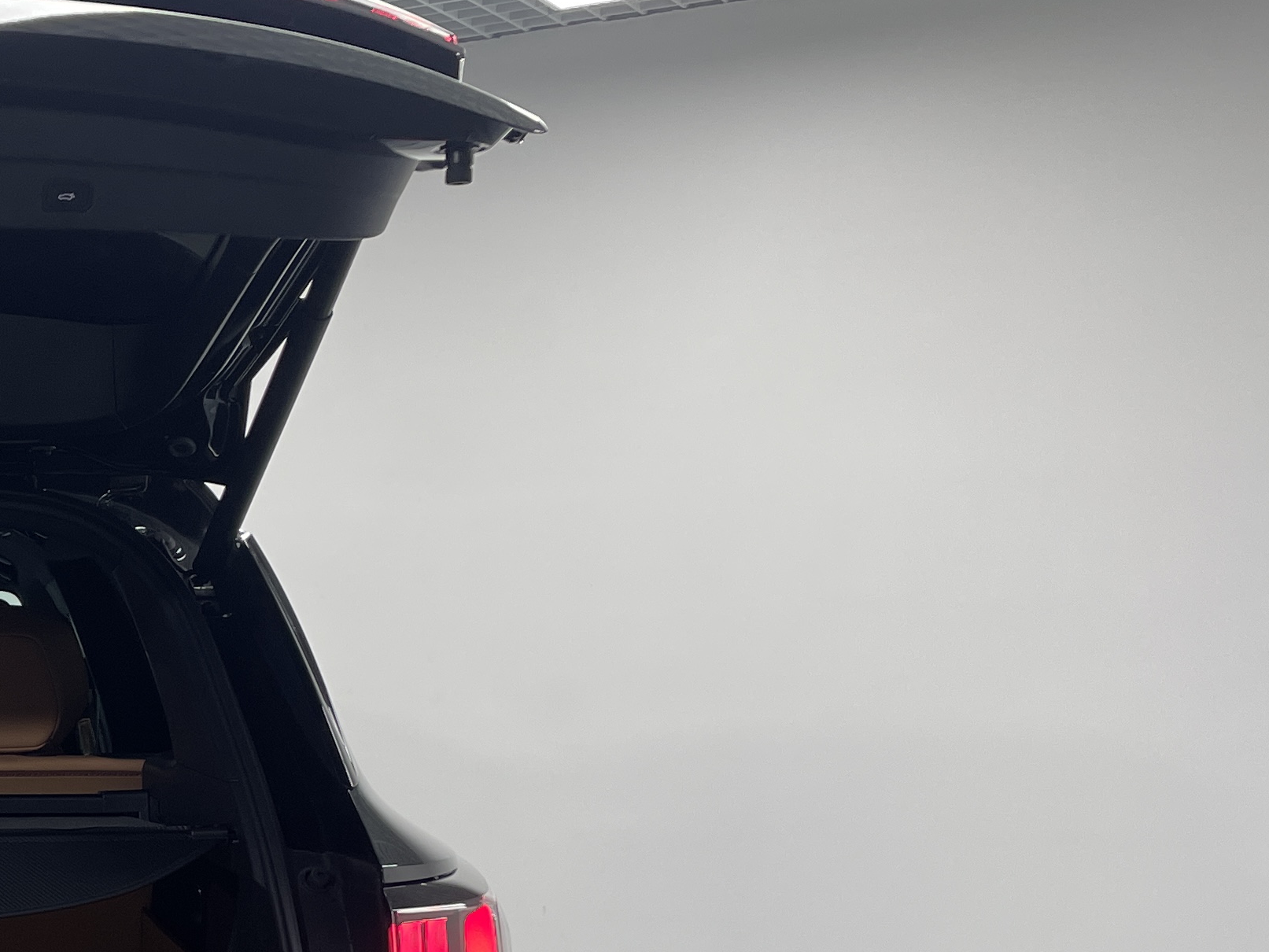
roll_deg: +1.3
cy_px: 814
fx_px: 2383
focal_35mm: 65
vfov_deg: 22.2
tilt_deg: -4.4
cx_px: -219
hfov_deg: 26.7
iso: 32
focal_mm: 4.2
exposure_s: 1/100
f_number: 1.6
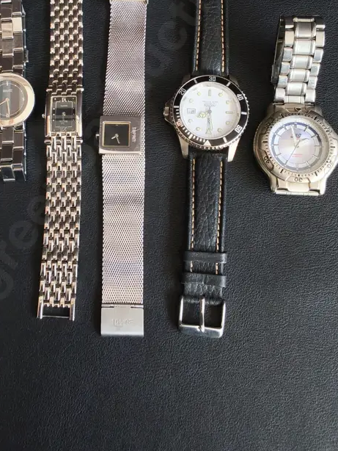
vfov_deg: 40.7
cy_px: 104
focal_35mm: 45
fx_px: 585
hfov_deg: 32.0
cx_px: 120
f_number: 2
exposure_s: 1/120
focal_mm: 2.87
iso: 80
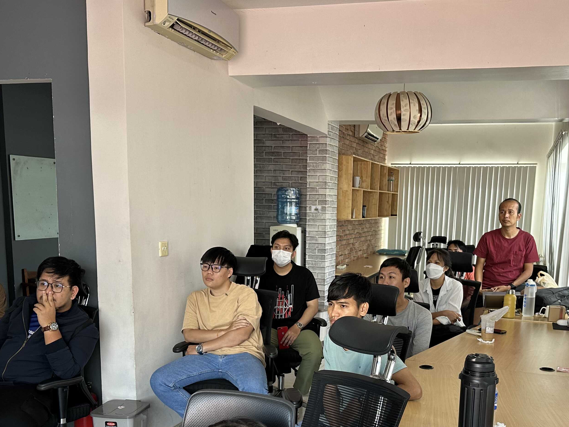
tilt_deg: -10.4
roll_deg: -1.6
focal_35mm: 39
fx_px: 641
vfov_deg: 36.0
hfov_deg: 47.6
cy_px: 321
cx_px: 336
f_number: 1.78
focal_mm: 6.86
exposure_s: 1/100
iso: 100
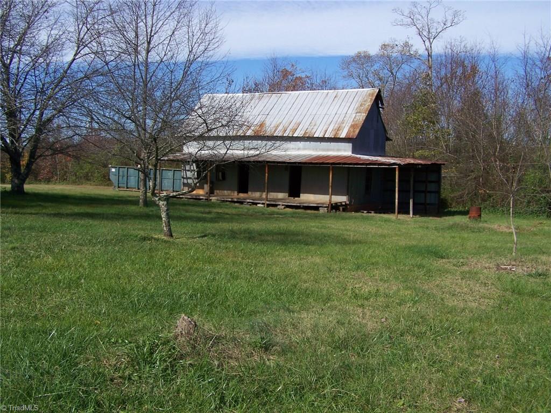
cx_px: 276
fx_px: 605
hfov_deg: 49.0
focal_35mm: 38
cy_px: 206
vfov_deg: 37.7
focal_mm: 6.3
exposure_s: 1/640
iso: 64
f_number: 4
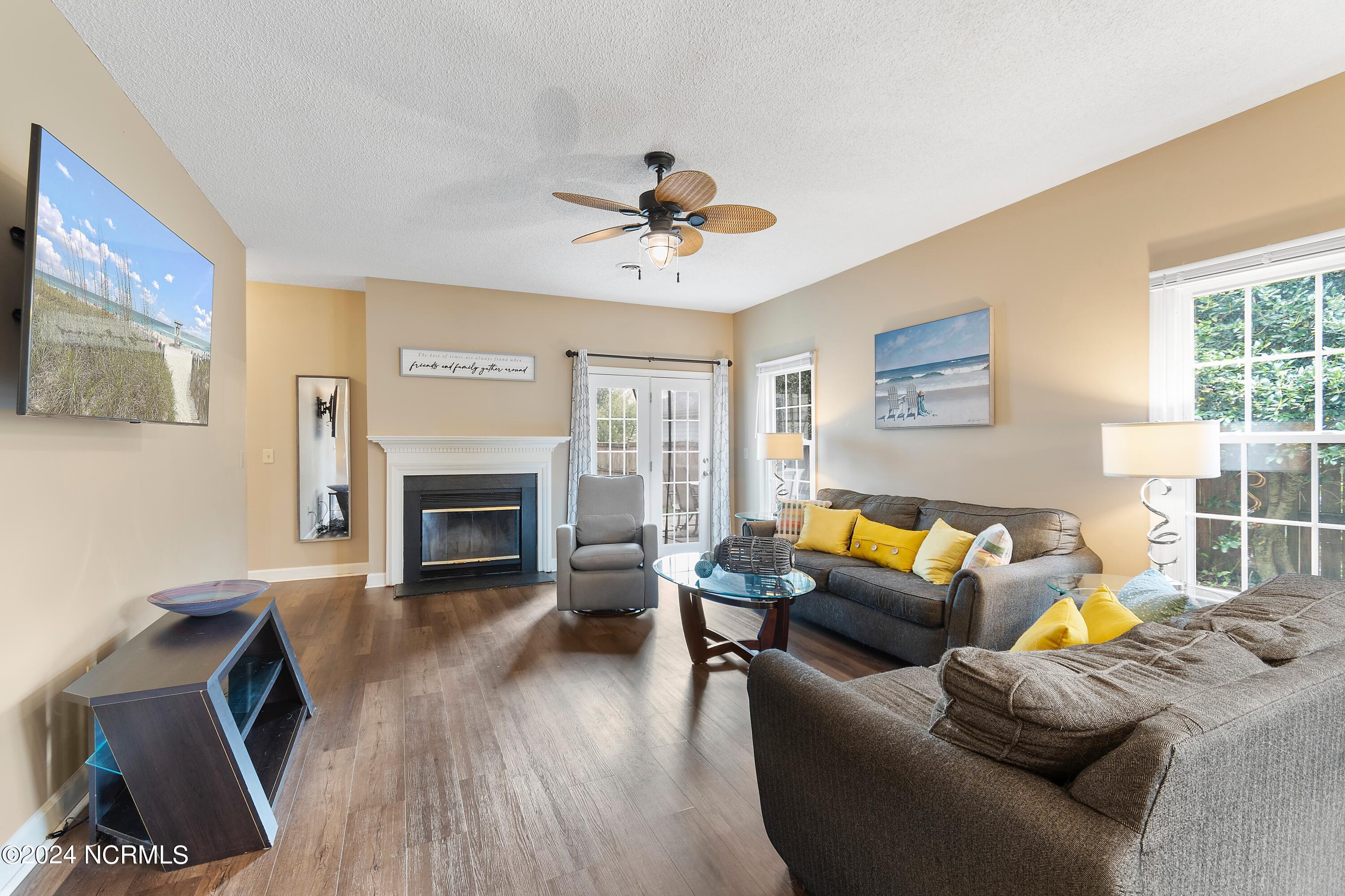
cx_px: 672
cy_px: 448
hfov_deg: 100.4
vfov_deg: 77.3
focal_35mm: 15
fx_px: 560
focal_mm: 10
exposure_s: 1
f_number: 4.5
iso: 100
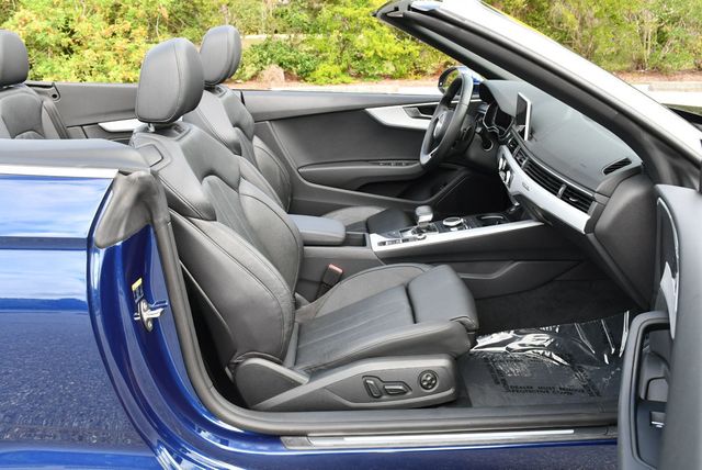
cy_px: 235
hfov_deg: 53.1
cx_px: 351
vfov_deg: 36.9
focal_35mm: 36
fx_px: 703
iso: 400
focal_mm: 18
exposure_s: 1/250
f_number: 5.6
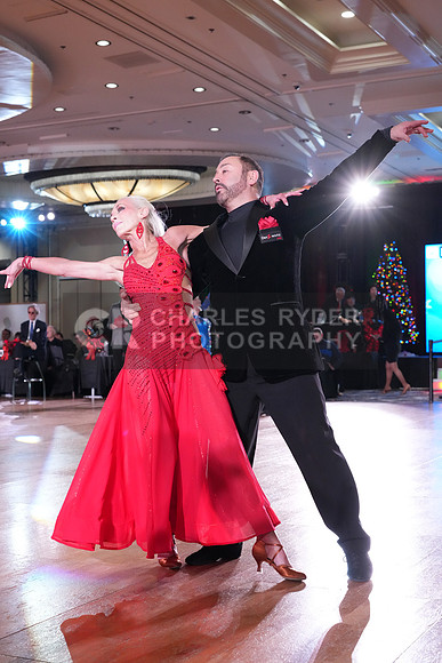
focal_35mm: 51
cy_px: 332
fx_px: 939
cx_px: 221
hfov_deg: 26.5
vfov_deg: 38.9
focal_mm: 51
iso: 5000
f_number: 5
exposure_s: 1/320
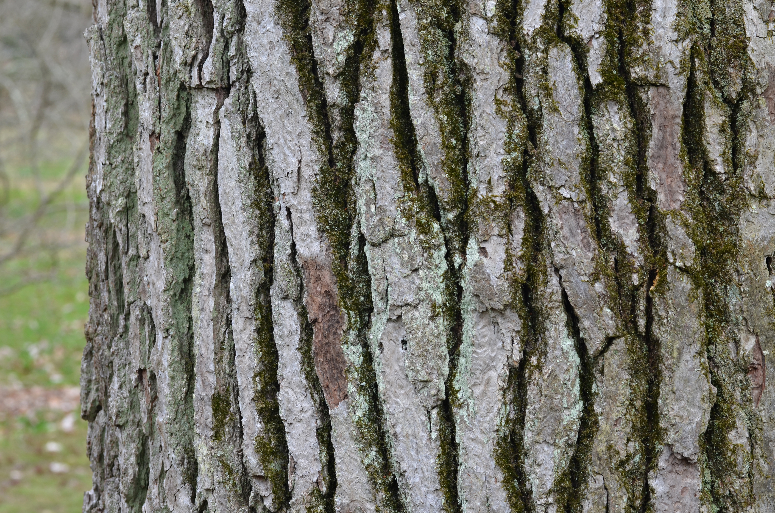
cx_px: 388
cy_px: 256
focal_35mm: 105
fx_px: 2256
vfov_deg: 13.0
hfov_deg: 19.5
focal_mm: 70
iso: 100
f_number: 8
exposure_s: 1/15
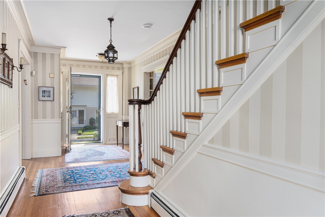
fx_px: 230
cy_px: 108
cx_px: 162
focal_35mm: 26
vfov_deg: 50.4
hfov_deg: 70.4
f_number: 10
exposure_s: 1/3
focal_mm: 17
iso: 400
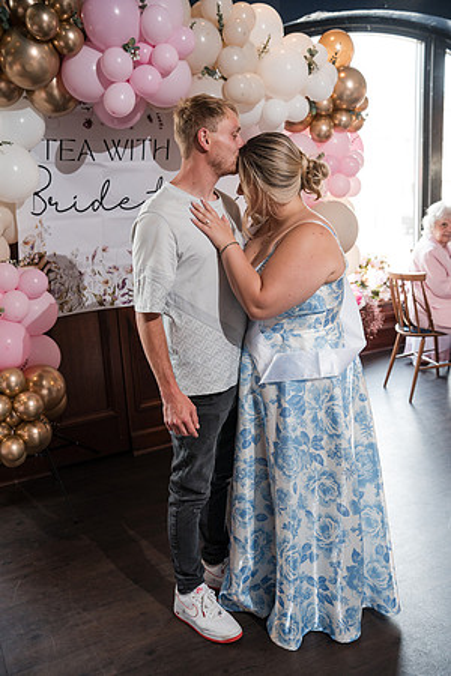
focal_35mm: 35
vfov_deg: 54.4
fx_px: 658
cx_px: 226
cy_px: 338
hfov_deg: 37.9
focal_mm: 35
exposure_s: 1/250
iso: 1250
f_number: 4
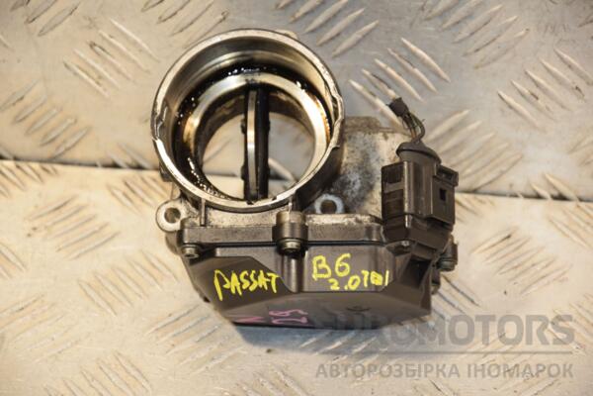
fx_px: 2594
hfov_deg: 13.0
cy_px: 198
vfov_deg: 8.7
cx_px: 296
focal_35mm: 158
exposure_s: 1/200
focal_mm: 105
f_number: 5.6
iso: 800
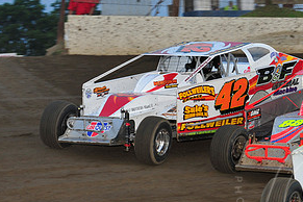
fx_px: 1759
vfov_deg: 6.6
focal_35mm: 209
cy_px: 90
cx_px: 297
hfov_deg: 9.8
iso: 640
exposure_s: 1/320
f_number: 6.3
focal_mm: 105
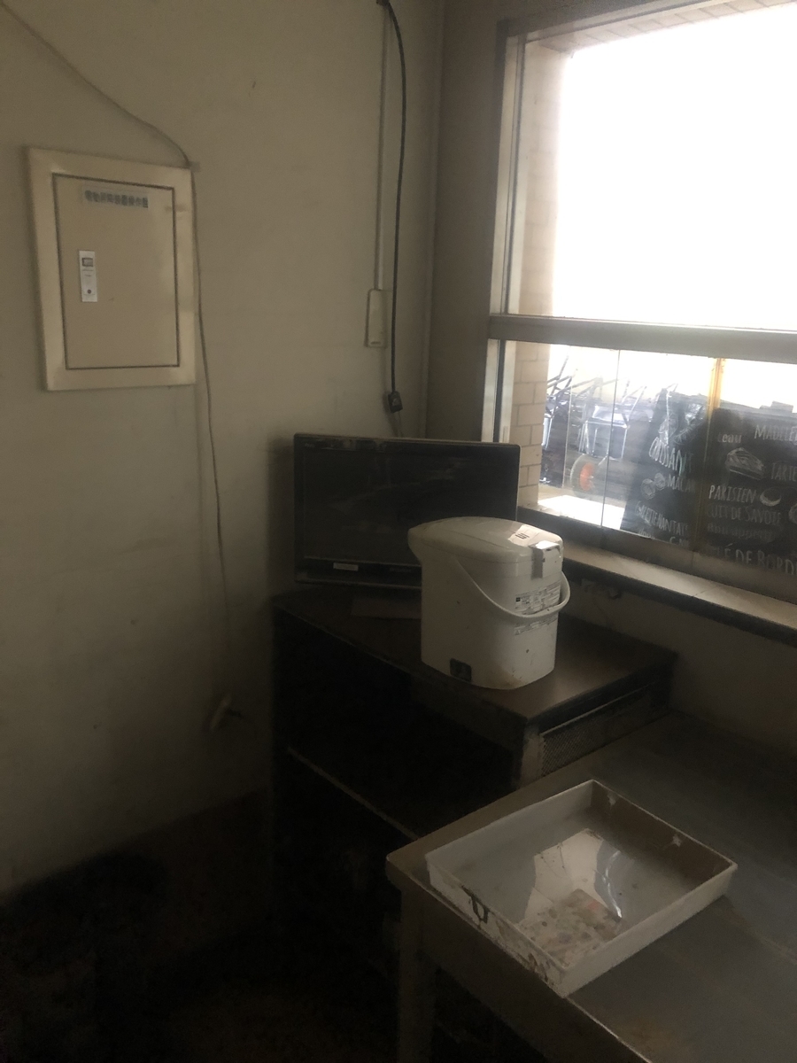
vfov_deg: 63.4
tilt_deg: -15.0
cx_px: 398
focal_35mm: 28
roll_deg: -1.4
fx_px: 860
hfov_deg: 49.7
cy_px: 532
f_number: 1.8
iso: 125
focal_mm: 3.99
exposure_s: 1/4
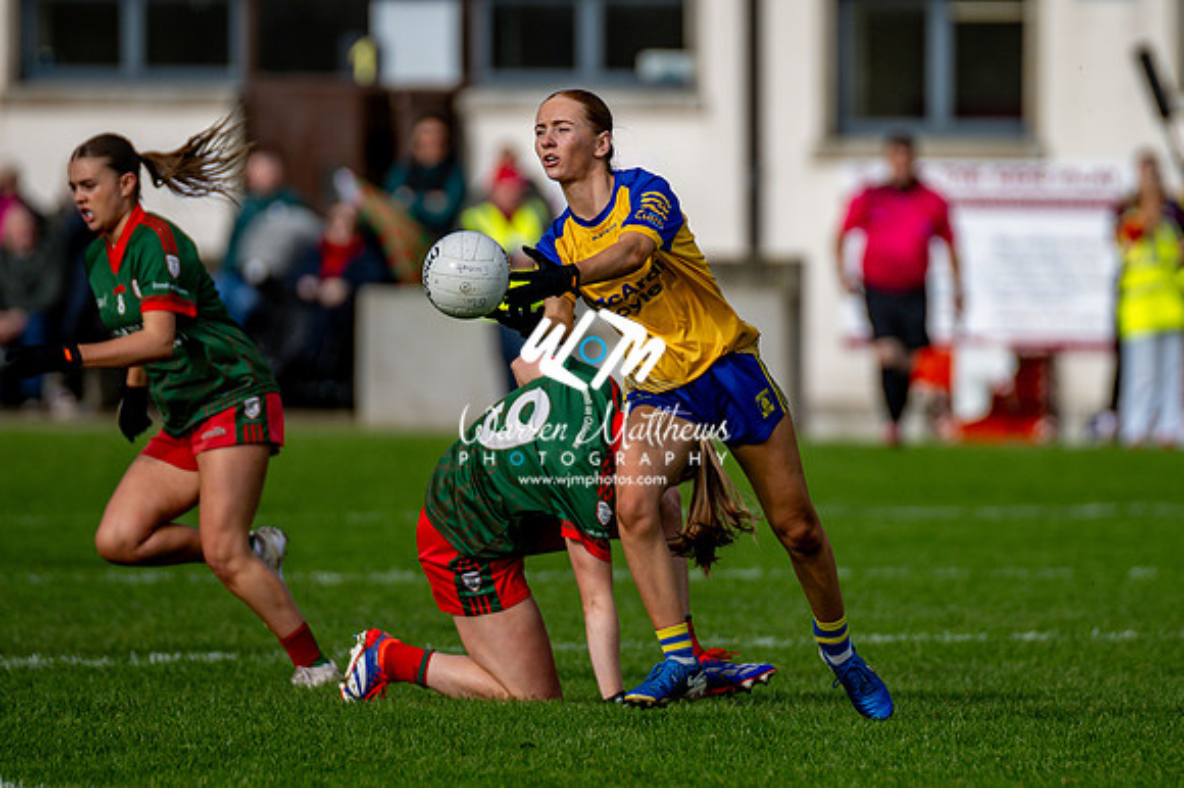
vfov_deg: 2.5
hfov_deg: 3.8
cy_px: 472
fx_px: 17707
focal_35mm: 539
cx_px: 709
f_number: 2.8
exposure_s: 1/3200
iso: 160
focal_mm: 300
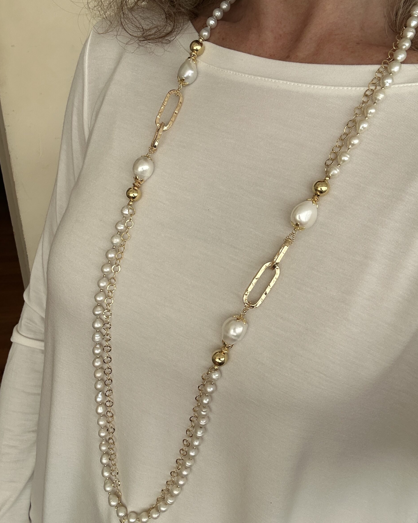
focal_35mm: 32
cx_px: 209
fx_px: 495
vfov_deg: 55.7
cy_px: 253
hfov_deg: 45.8
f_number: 1.9
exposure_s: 1/277
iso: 25
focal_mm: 2.69
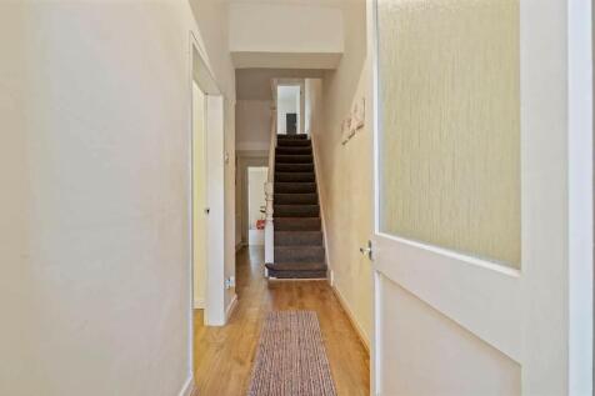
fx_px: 248
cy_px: 198
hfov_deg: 100.4
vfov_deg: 77.3
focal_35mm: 15
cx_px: 298
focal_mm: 10
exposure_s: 1/5
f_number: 4
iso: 400
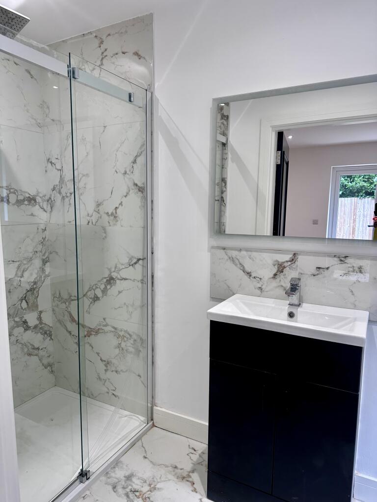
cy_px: 251
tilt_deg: -6.9
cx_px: 188
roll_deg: -0.8
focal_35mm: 24
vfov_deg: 71.6
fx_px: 349
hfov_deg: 56.8
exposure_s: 1/100
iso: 160
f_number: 1.78
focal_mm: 6.86
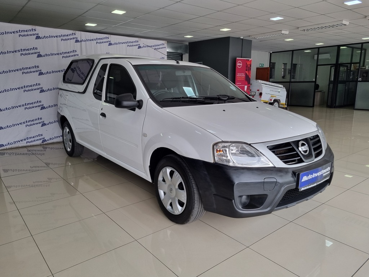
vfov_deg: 53.1
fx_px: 277
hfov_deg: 67.3
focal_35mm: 26
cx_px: 184
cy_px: 138
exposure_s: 1/100
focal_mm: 5.4
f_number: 1.8
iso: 50
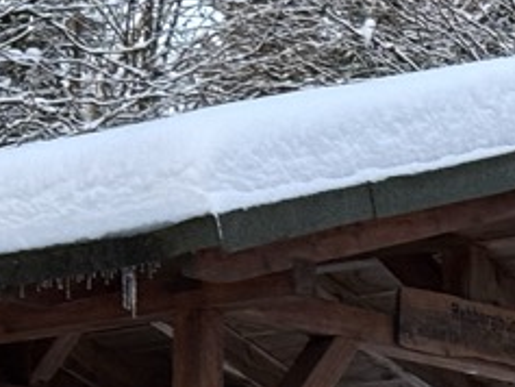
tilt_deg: +5.0
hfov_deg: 9.5
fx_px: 3081
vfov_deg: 7.1
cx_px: 63
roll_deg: +0.2
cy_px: 559
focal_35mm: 207
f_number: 1.78
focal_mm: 6.76
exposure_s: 1/40
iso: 400
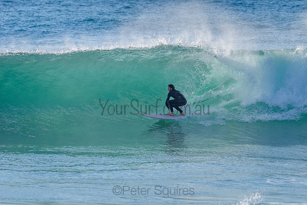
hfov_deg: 3.4
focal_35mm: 613
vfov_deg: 2.2
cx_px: 188
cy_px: 80
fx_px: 5230
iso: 180
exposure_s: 1/2000
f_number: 5.6
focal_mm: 500
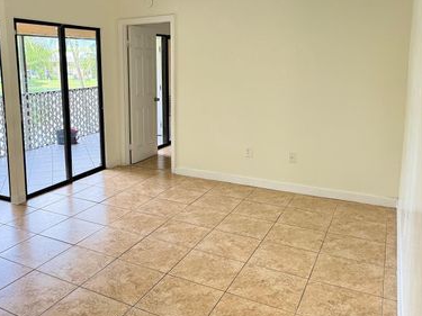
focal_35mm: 32
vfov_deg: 43.8
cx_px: 143
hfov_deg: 55.7
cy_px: 119
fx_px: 390
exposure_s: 1/120
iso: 250
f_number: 1.78
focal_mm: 6.76
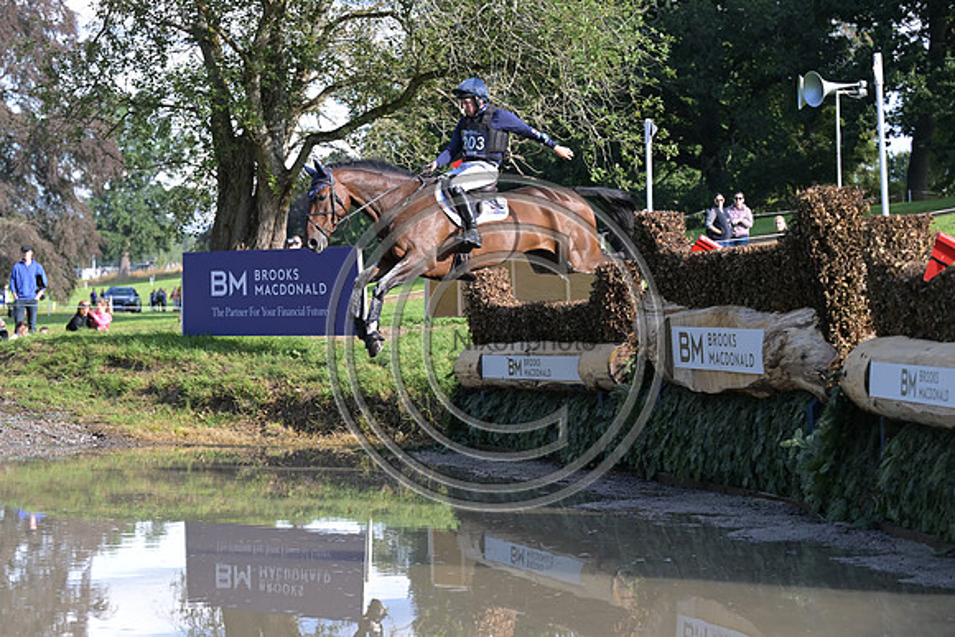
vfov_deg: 13.2
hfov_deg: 19.6
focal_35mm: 104
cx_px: 478
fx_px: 2759
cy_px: 318
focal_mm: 104
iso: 900
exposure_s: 1/1250
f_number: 5
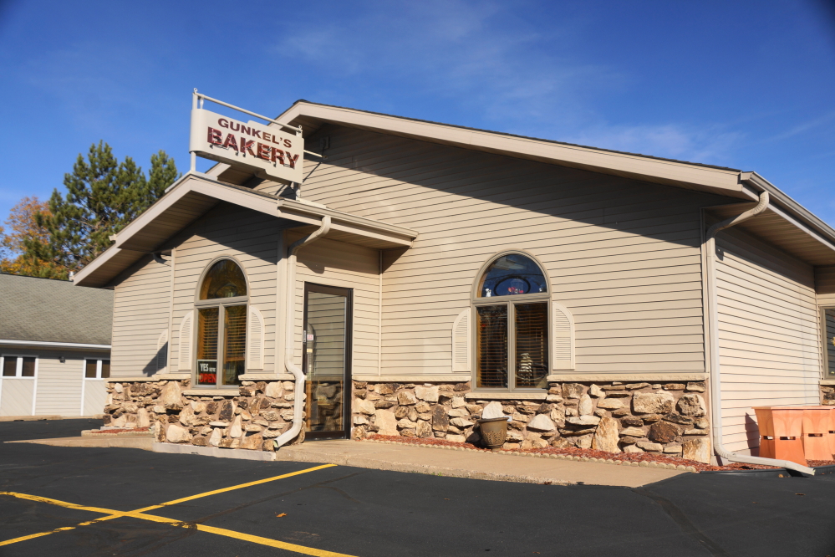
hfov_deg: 57.2
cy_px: 278
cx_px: 418
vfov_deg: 40.0
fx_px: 765
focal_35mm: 33
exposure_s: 1/200
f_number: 7.1
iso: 100
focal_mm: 22
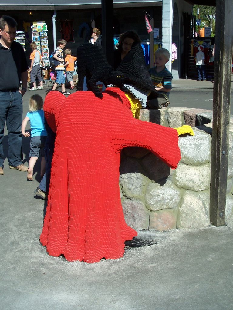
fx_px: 458
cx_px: 116
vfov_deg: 37.5
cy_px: 155
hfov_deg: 28.6
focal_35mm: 51
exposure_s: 1/750
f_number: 4.5
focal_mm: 8.5
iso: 80
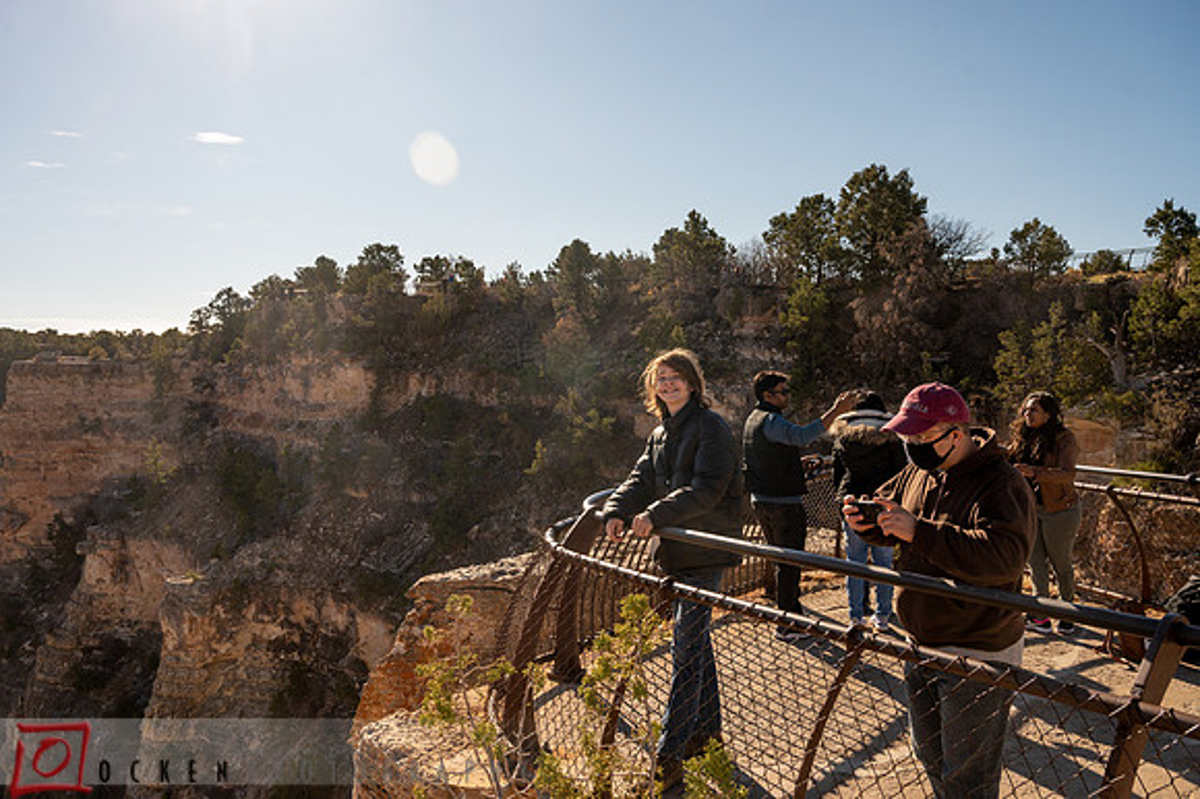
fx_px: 983
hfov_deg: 62.8
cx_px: 600
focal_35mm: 30
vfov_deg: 44.2
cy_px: 400
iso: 400
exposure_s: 1/1000
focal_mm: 29.5
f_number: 8
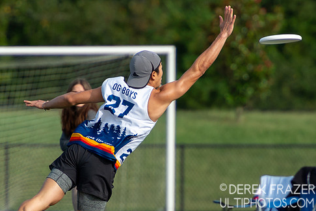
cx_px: 175
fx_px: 8505
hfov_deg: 2.1
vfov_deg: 1.4
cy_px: 117
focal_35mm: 969
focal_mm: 400
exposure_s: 1/2000
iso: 560
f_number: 5.6
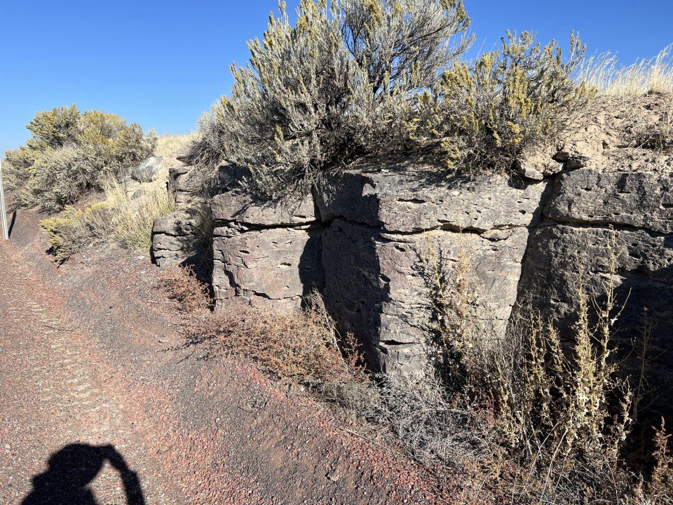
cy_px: 252
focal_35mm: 26
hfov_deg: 67.3
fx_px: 505
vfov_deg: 53.1
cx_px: 336
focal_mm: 5.7
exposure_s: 1/3571
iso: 50
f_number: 1.5
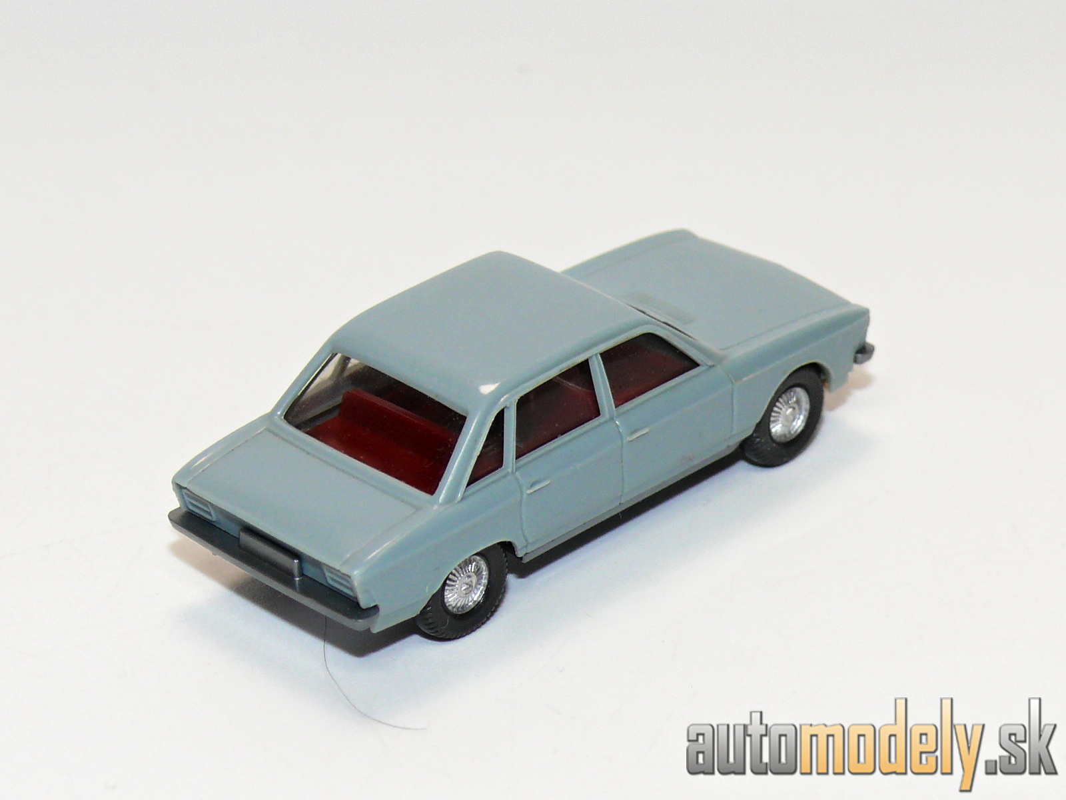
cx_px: 533
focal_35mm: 135
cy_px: 400
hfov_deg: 14.6
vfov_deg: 11.0
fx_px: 4157
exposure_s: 1/30
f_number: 4
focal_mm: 16.1
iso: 100
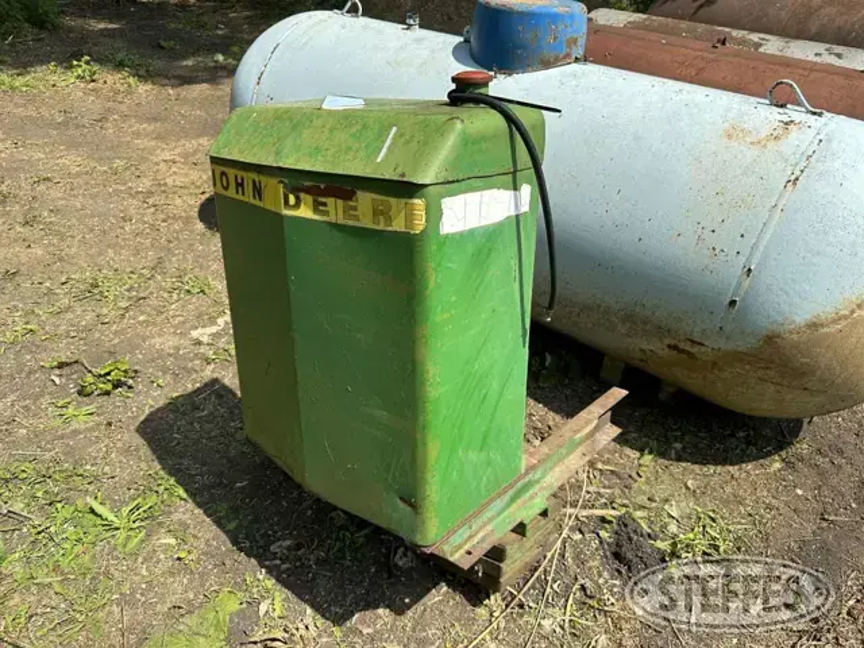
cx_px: 432
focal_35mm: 24
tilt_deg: -29.0
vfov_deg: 56.8
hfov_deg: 71.6
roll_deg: -4.2
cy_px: 324
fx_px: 599
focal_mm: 6.86
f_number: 1.78
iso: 80
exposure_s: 1/3472
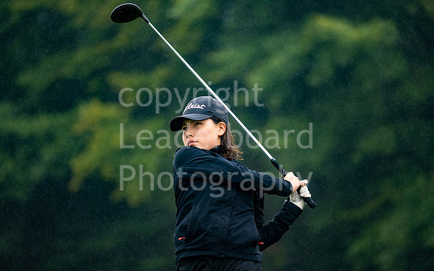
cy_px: 143
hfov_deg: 6.8
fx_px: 3630
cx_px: 217
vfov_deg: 4.3
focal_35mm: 307
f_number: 4
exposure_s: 1/1250
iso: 500
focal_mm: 300
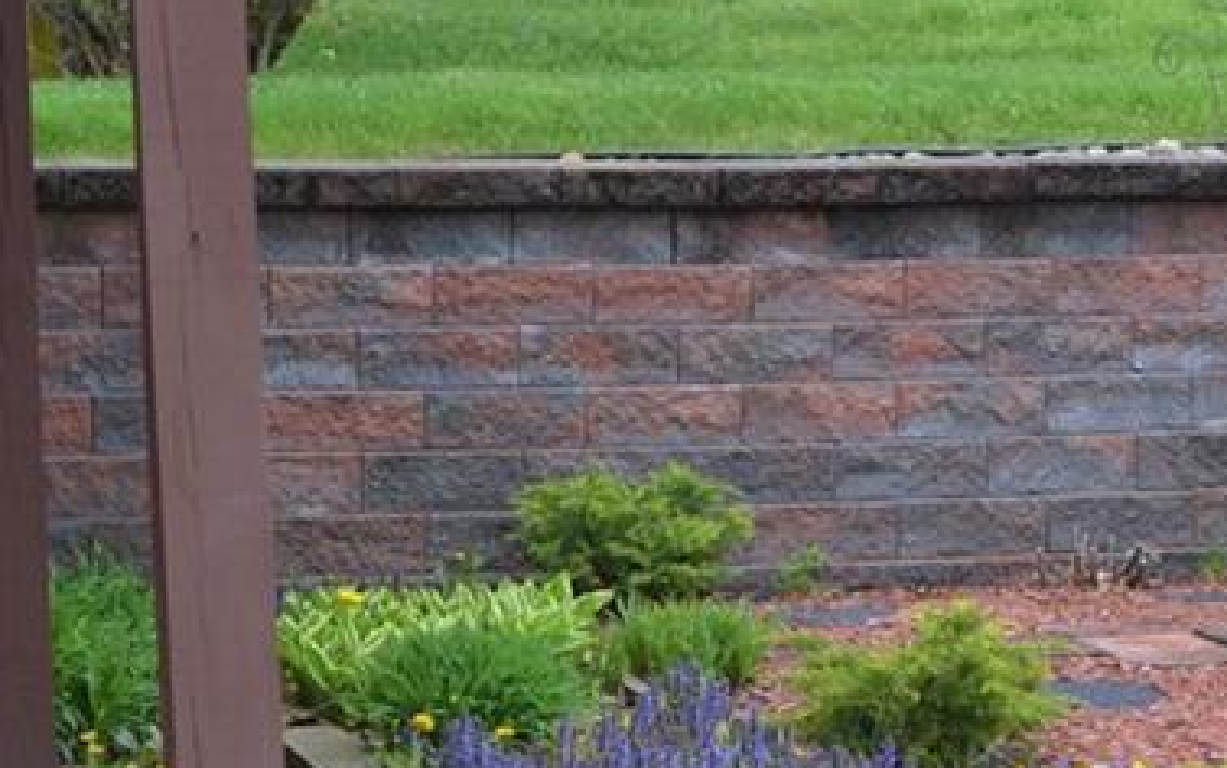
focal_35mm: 141
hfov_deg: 14.6
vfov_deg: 9.3
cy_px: 556
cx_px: 1224
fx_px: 4717
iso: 100
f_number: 6.3
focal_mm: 34
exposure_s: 1/160
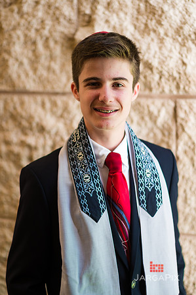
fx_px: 696
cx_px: 98
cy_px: 148
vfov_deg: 23.9
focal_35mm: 85
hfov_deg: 16.0
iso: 200
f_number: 2
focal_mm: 85
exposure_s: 1/125
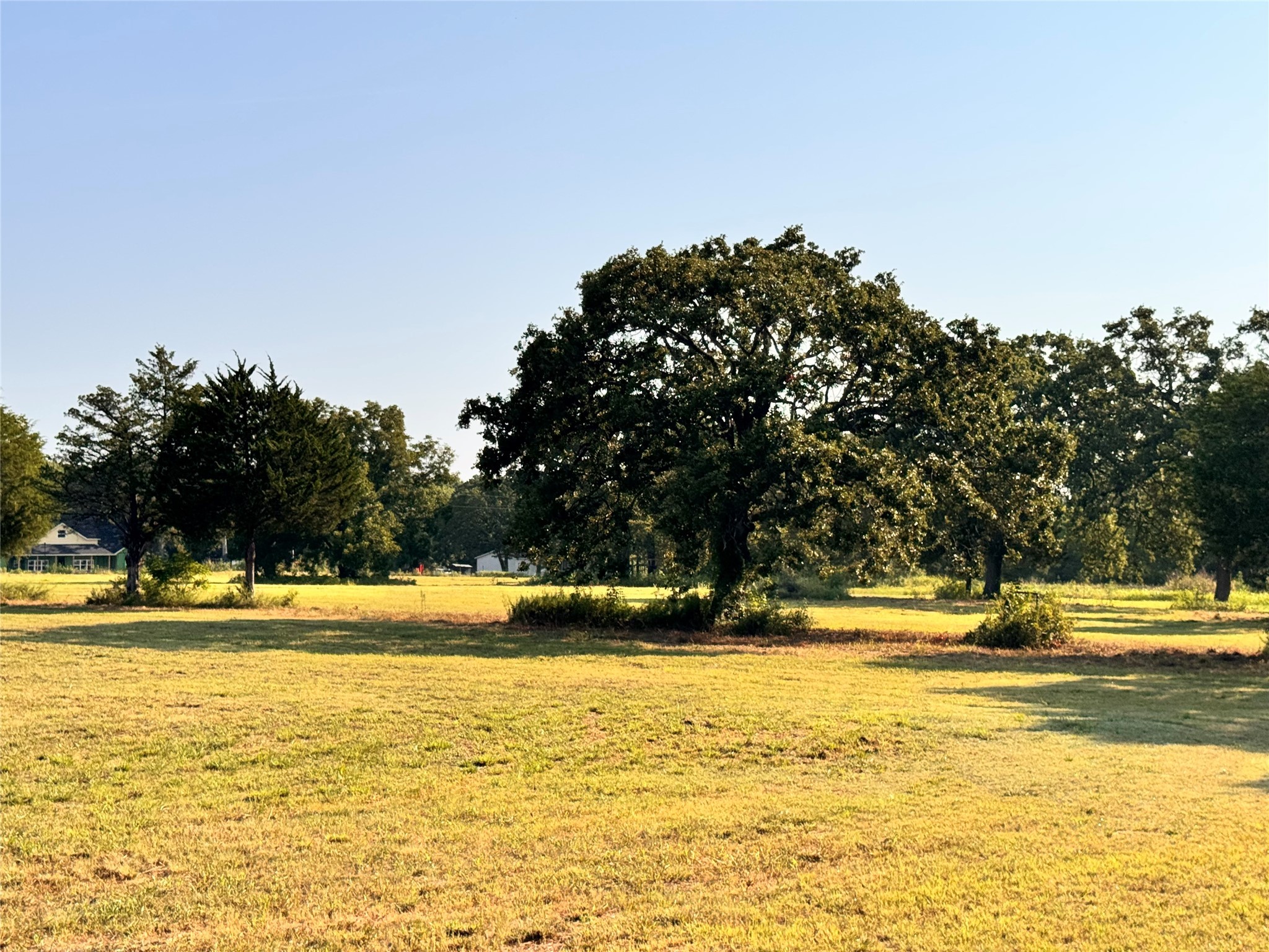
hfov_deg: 39.7
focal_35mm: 48
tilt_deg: +1.9
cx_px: 634
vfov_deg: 30.3
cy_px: 476
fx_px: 1760
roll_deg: -0.5
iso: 64
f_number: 1.78
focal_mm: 6.76
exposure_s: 1/6410
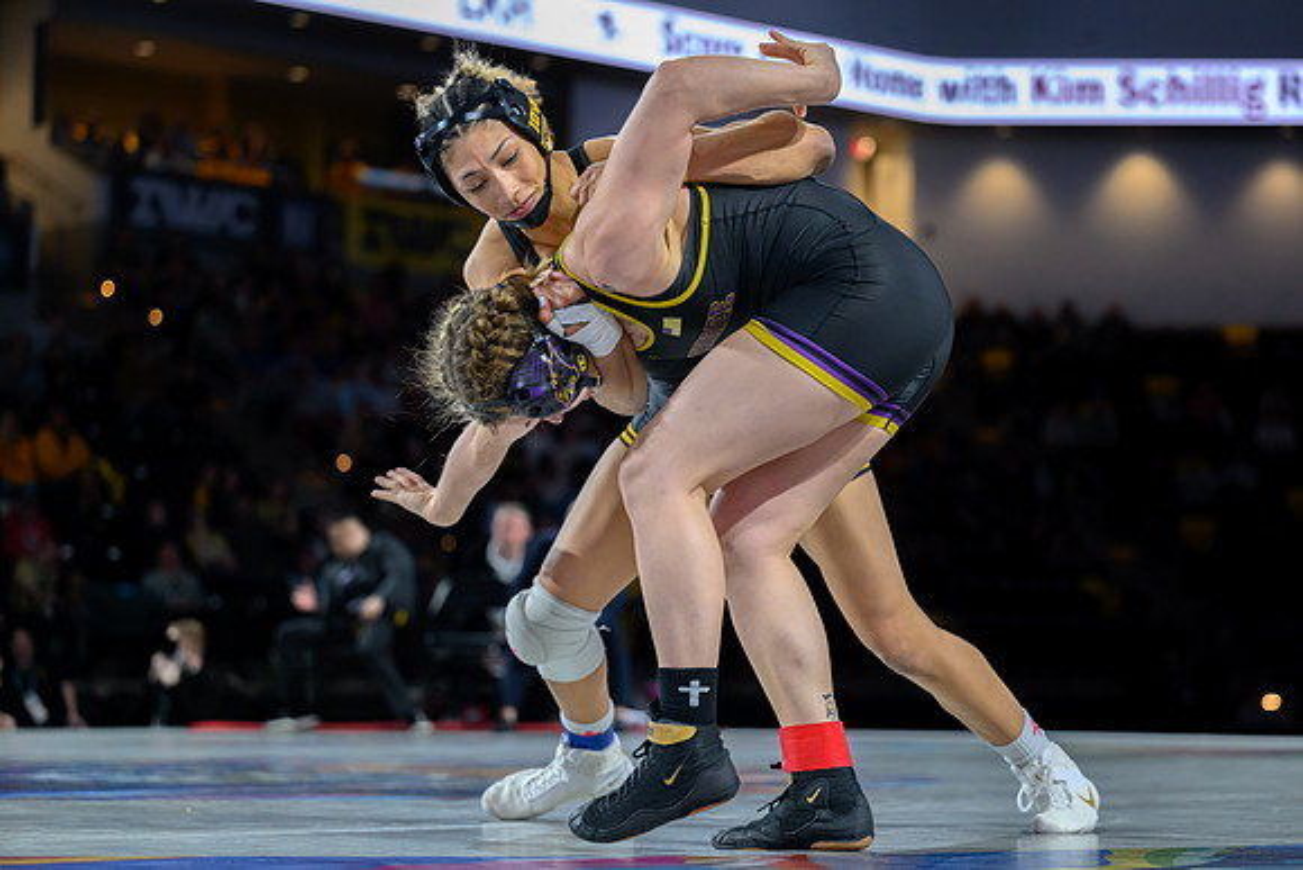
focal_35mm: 91
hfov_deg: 22.3
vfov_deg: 15.0
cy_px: 435
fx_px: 3301
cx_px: 646
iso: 4000
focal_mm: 90
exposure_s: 1/800
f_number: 2.8
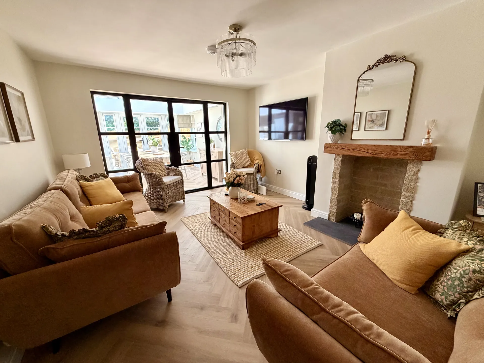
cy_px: 182
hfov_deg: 102.1
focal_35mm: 14
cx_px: 242
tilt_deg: -13.8
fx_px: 196
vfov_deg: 85.7
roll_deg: +1.3
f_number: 2.2
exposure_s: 1/86
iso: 320
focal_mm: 2.22
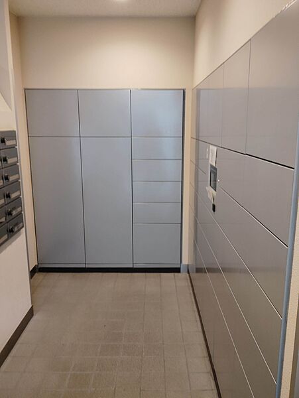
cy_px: 199
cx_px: 150
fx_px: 334
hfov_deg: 48.3
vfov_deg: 61.6
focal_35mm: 29
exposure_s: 1/33.3
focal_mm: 4.25
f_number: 1.8
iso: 334
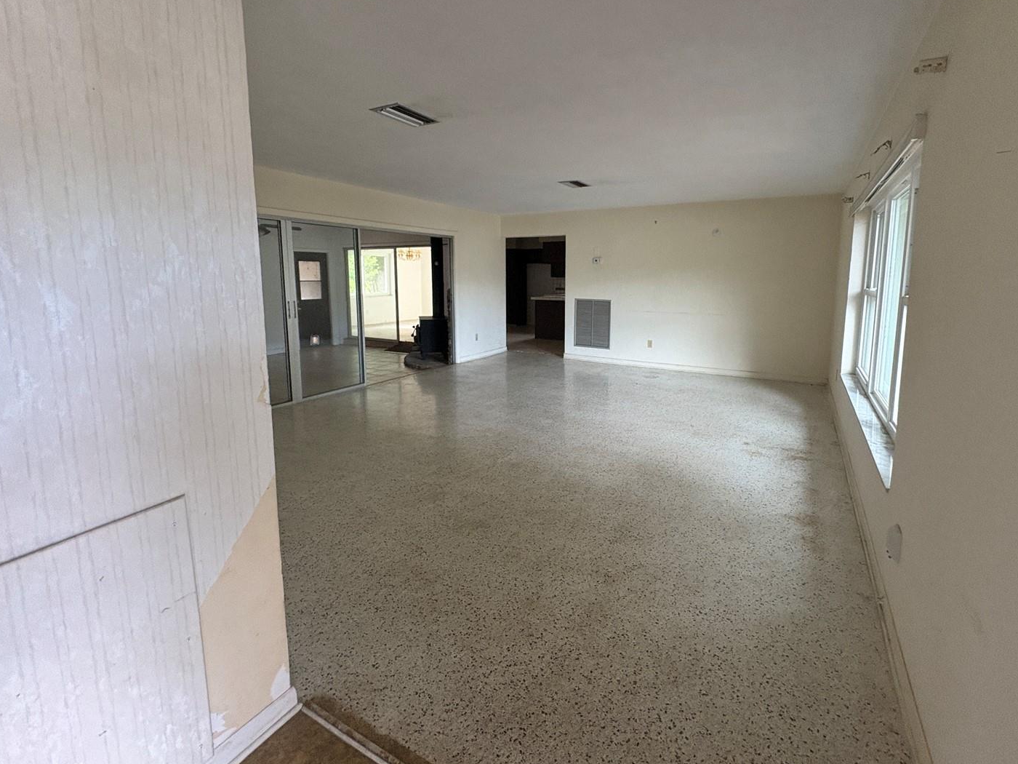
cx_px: 550
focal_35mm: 16
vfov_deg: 77.7
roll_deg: -0.1
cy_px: 333
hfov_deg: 94.3
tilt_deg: -7.1
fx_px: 471
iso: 320
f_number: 2.2
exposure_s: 1/60
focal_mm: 2.22
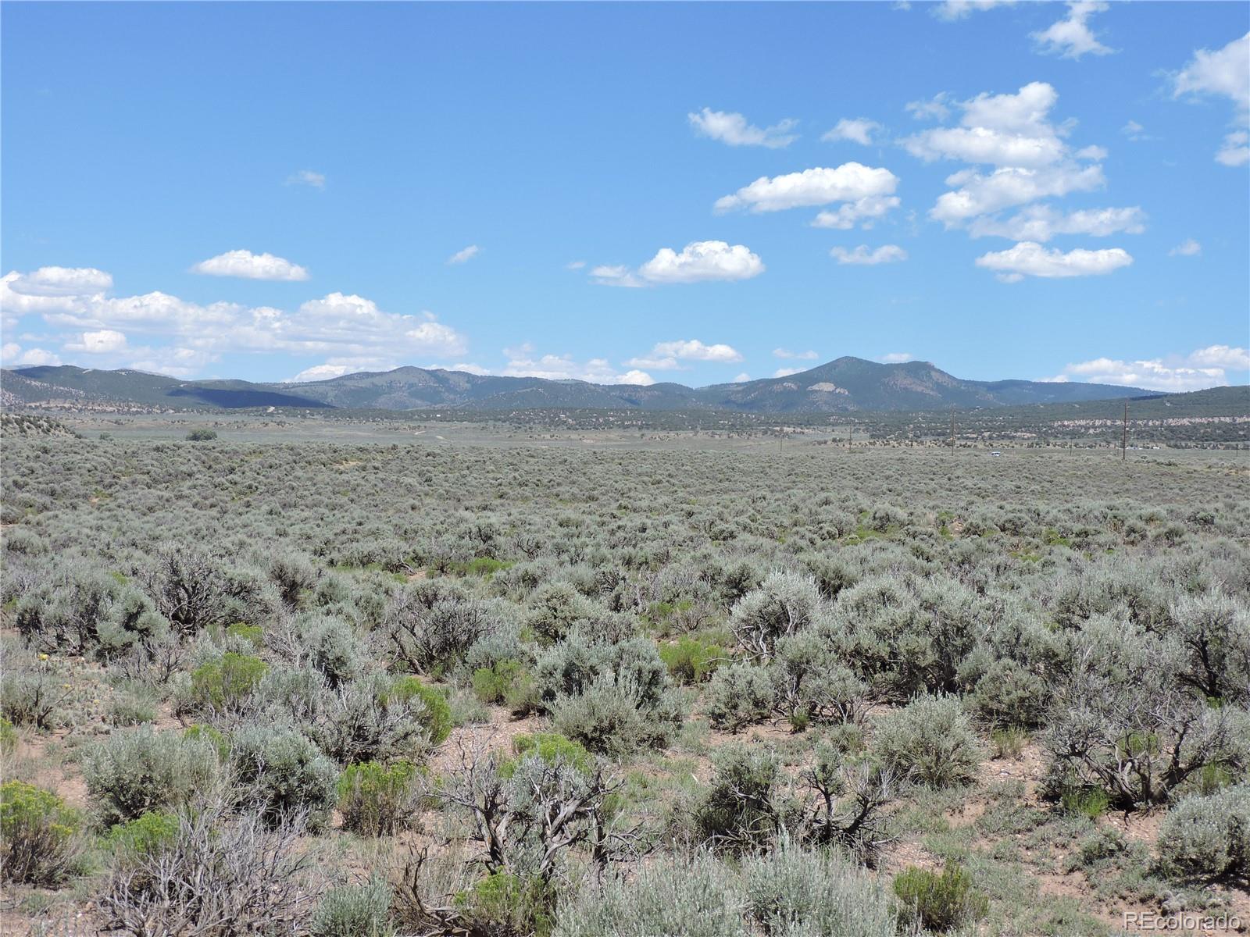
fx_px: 1806
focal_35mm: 50
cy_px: 468
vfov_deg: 29.1
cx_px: 625
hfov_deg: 38.2
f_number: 3.6
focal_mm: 8.9
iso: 100
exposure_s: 1/1000
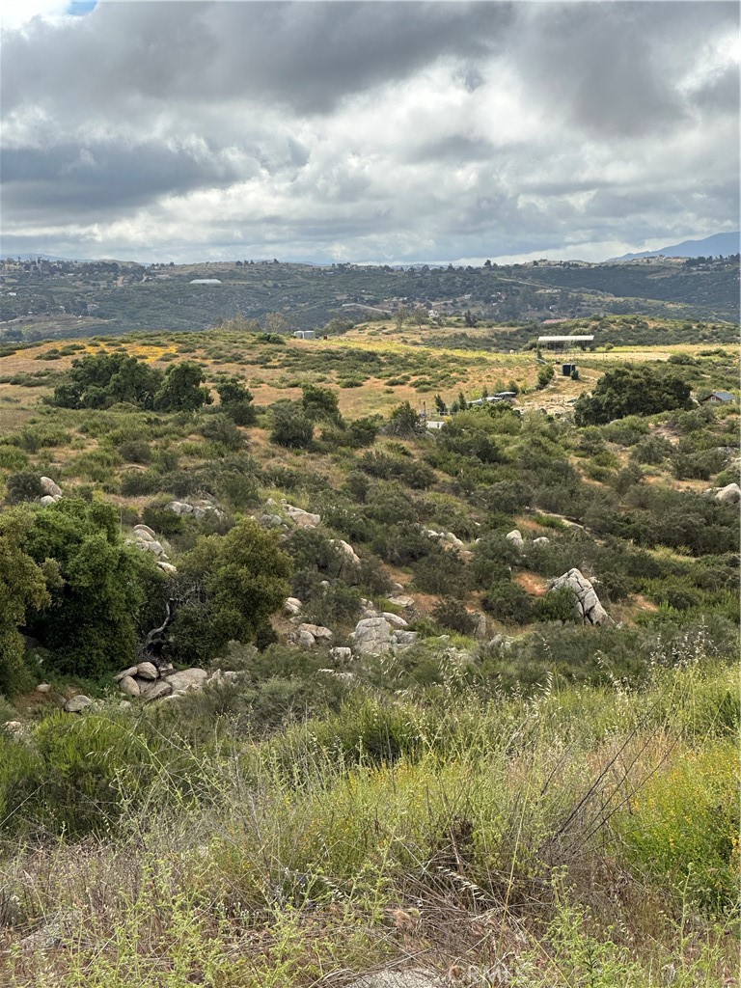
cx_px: 370
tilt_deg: -6.5
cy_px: 494
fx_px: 2198
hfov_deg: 19.1
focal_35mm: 77
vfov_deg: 25.3
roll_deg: +1.8
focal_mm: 9
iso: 32
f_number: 2.8
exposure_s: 1/809
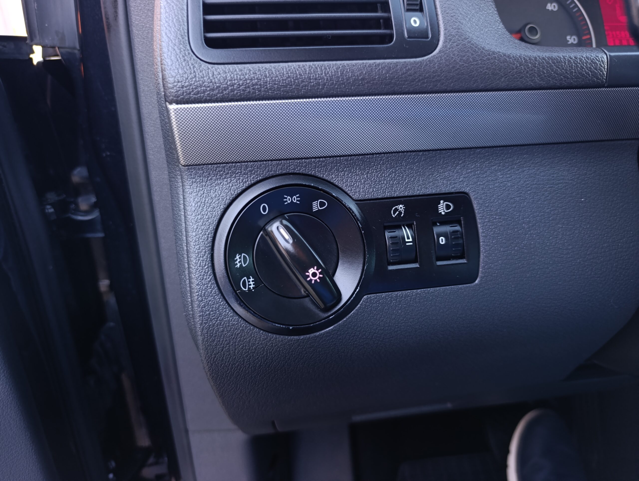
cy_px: 240
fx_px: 425
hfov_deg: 73.8
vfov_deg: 59.0
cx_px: 320
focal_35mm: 23
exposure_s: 1/50
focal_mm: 6.14
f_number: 1.6
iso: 640
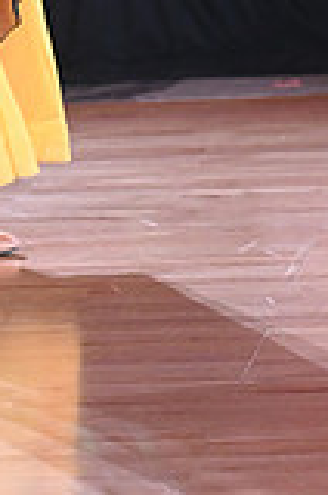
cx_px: -231
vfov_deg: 5.1
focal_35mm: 400
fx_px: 5490
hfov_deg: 3.4
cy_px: -192
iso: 5000
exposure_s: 1/400
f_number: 4.5
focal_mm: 110
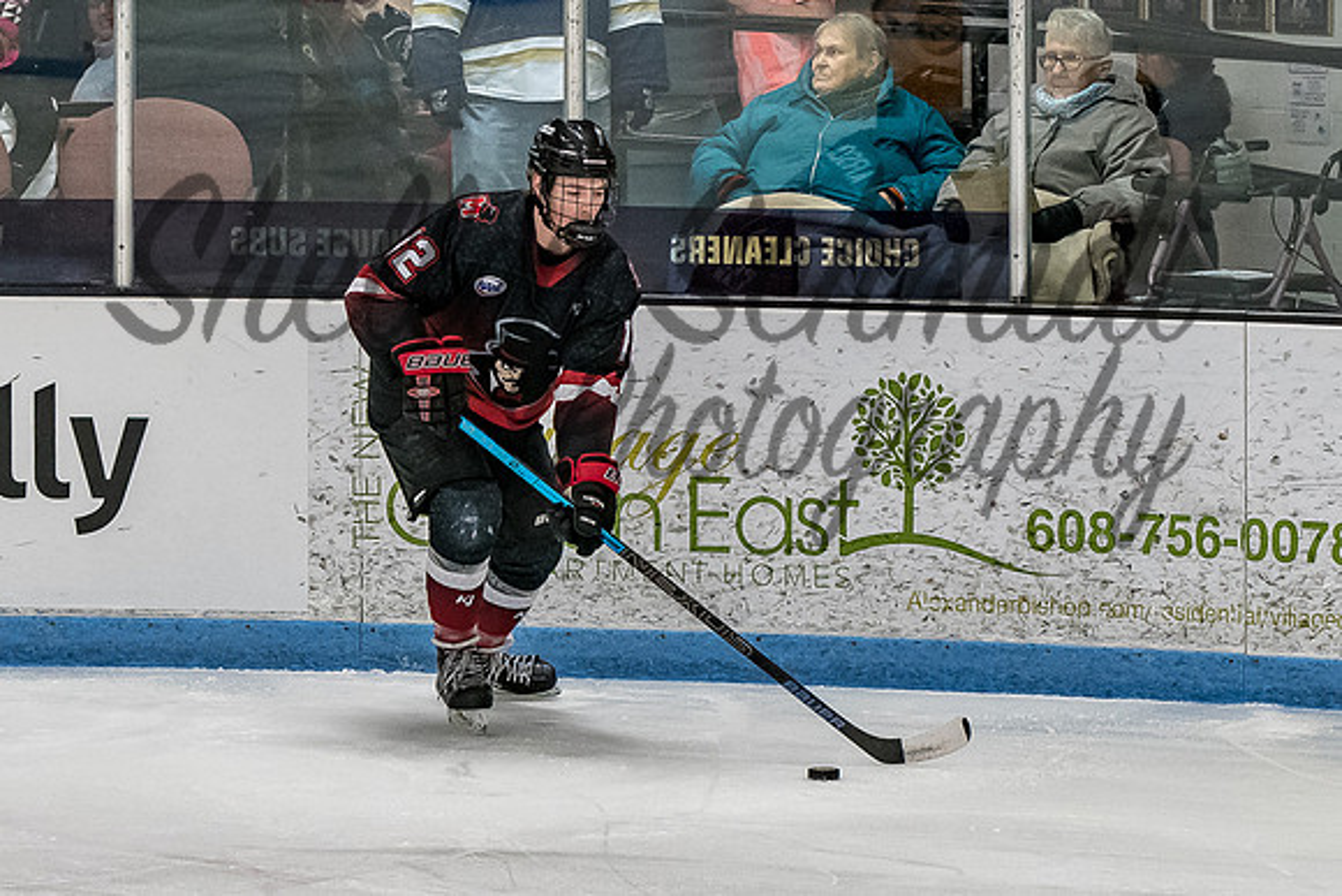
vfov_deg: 4.8
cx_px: 535
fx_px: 10612
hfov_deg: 7.2
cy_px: 370
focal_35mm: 285
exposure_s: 1/800
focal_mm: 102
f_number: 3.5
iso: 1600
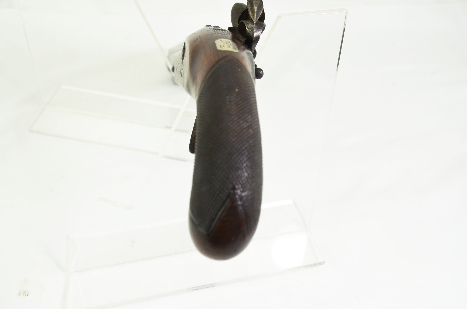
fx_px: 544
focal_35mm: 42
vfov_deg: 31.8
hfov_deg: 46.5
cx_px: 234
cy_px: 154
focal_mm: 28
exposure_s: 1/160
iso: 200
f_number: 6.3
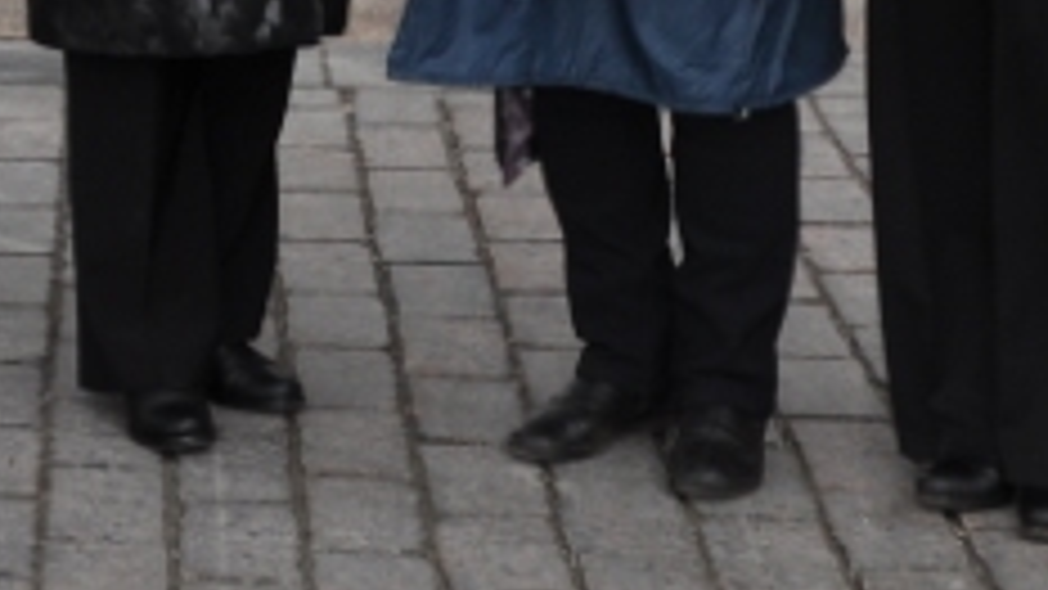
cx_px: -99
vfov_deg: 6.4
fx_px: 4974
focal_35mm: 179
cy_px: -896
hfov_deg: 11.8
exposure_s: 1/200
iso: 200
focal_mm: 26
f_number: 9
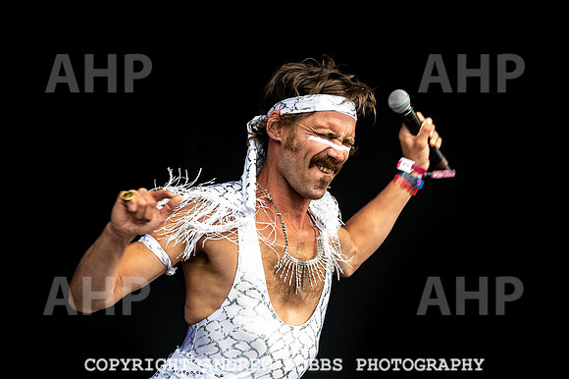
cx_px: 379
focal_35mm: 200
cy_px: 131
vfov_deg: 6.8
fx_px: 3166
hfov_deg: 10.3
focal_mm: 130
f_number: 5
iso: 640
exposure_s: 1/500
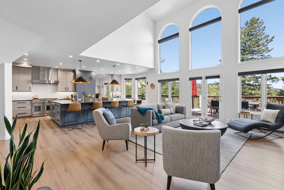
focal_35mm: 17
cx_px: 142
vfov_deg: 70.5
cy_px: 95
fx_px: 134
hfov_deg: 93.2
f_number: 9
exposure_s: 1/80
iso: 500
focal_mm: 17
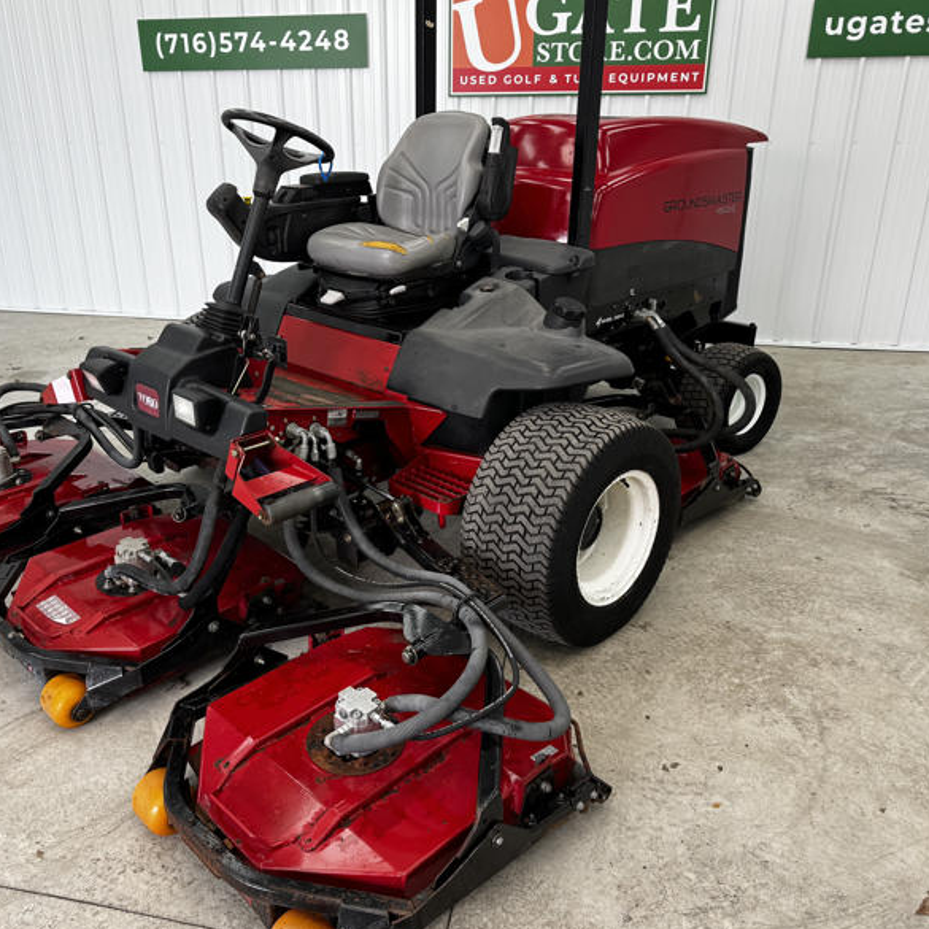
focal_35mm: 29
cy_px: 462
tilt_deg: -23.3
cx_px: 402
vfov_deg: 55.6
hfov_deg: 55.4
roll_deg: +1.1
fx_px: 881
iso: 64
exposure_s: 1/121
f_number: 1.78
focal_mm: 6.76
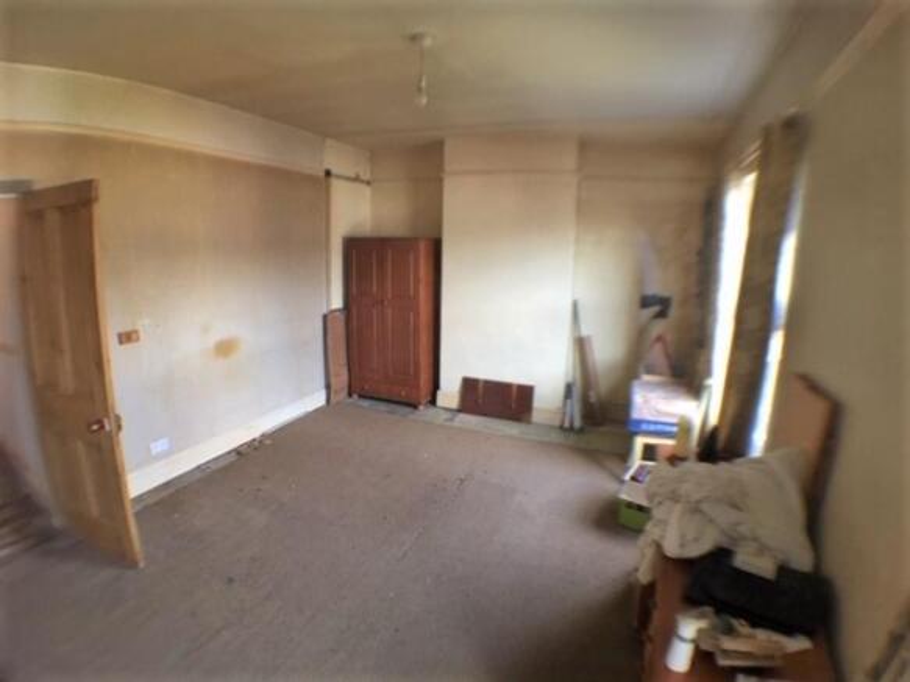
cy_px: 341
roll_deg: -2.8
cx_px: 455
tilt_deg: -10.7
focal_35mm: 29
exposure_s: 1/17
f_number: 2.2
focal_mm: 4.15
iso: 64
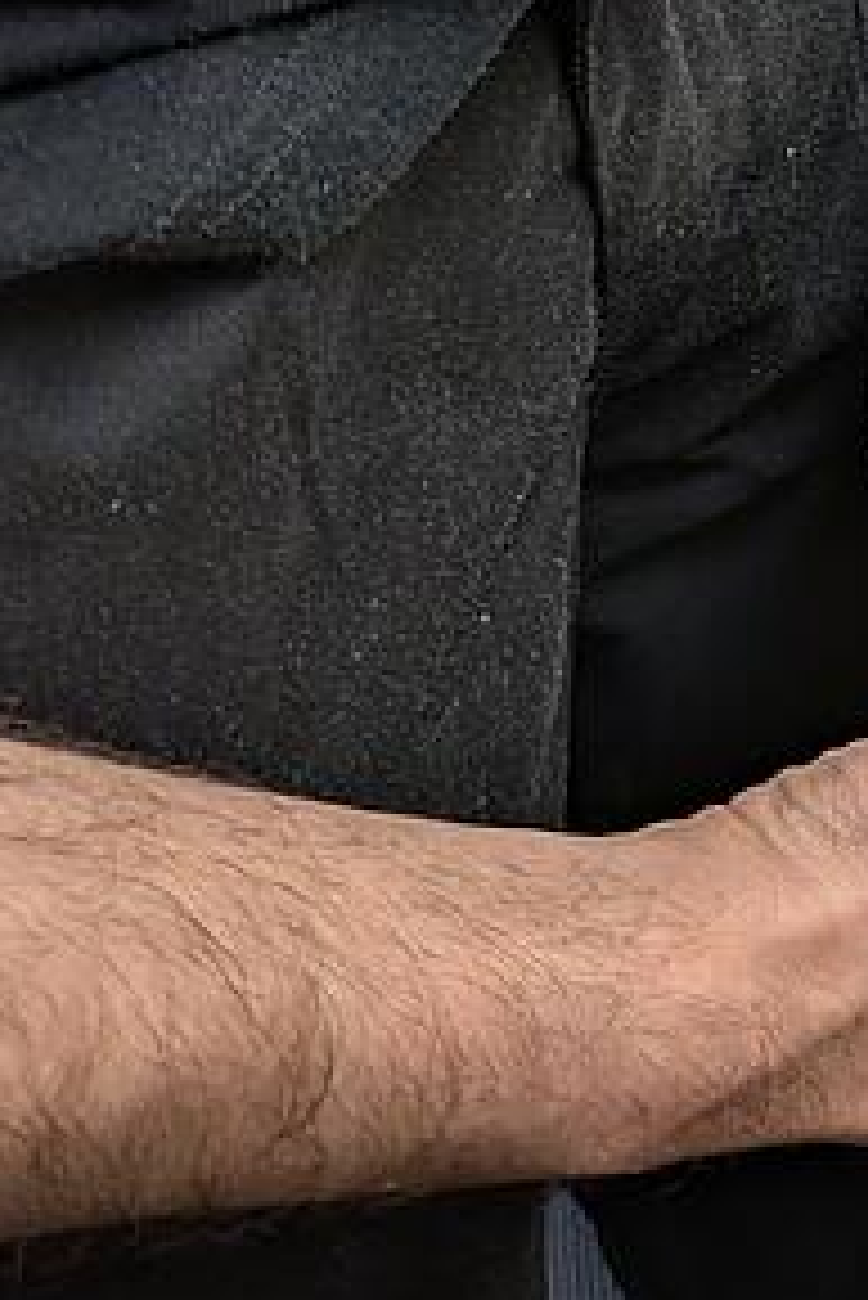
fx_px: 2601
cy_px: 220
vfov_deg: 27.4
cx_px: 1538
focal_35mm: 72
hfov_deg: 16.2
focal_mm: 5.43
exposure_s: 1/100
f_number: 1.89
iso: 86
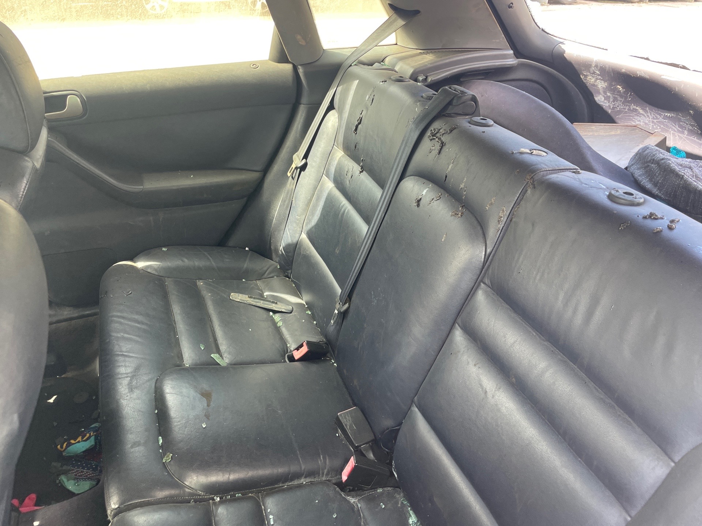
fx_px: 527
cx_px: 351
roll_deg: +1.1
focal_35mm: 26
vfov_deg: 53.1
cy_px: 263
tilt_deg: -32.4
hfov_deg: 67.3
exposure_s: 1/121
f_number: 1.6
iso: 64
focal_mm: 4.2
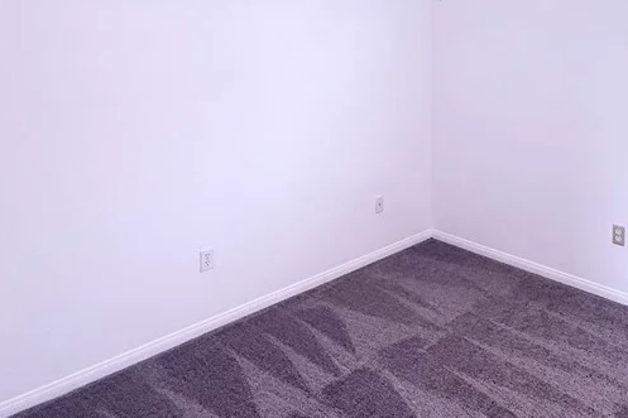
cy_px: 71
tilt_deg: -2.9
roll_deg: +0.1
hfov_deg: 59.6
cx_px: 446
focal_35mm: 30
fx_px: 523
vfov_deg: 41.3
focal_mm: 2.22
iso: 200
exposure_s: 1/120
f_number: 2.2
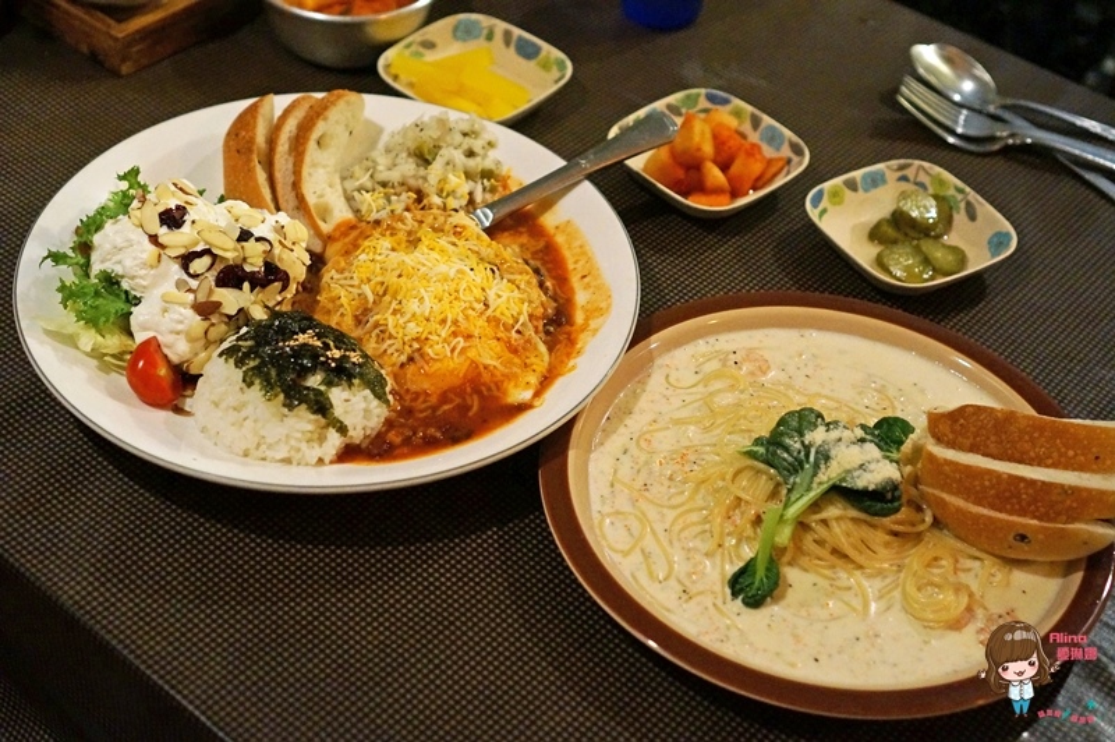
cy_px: 371
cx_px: 558
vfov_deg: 25.7
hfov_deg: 37.9
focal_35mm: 52
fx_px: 1625
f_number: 2.8
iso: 3200
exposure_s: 1/160
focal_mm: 35
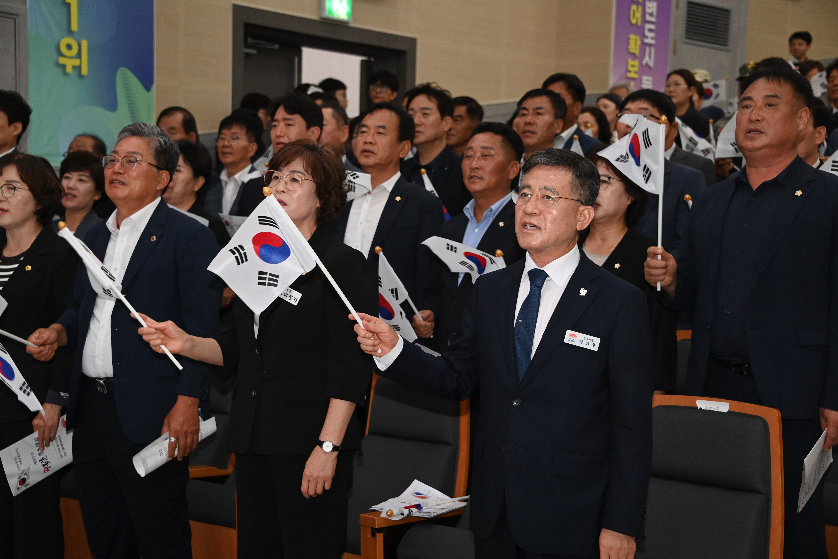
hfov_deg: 31.0
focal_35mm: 65
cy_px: 280
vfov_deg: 20.9
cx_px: 419
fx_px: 1513
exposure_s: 1/250
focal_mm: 65
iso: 2000
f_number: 5.6
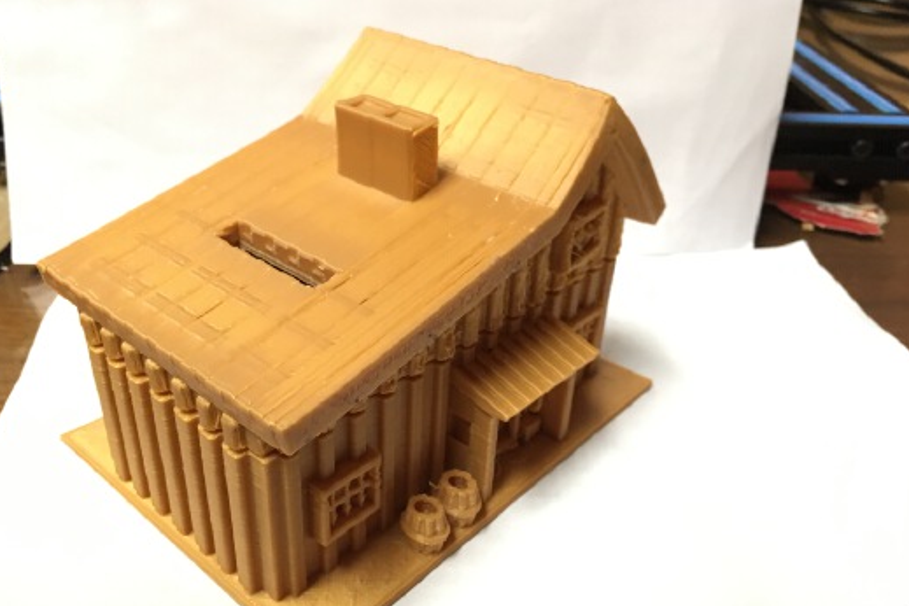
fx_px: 783
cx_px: 460
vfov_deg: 42.2
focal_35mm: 31
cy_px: 349
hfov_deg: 60.3
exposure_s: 1/30
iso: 200
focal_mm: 4.15
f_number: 2.2
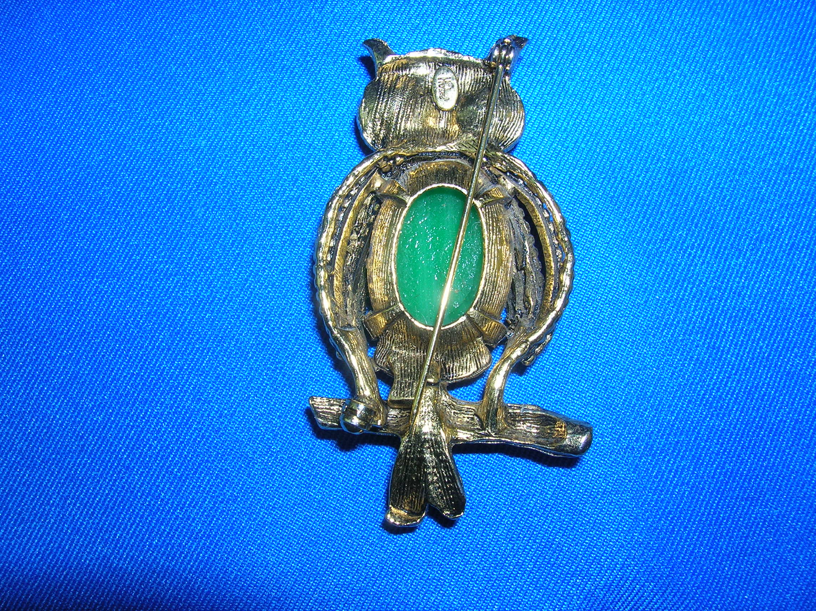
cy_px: 306
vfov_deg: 40.6
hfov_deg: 52.7
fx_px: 824
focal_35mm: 35
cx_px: 408
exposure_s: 1/60.1
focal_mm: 5.8
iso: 50
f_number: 4.9
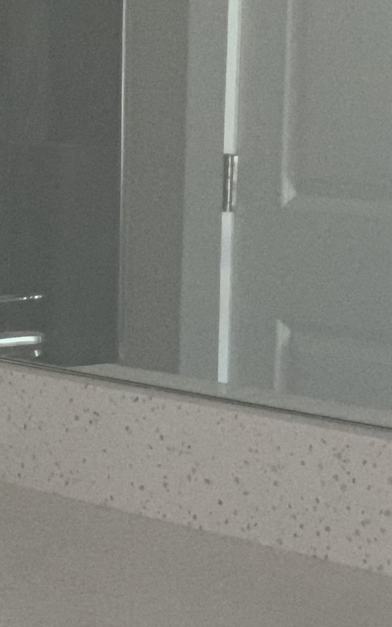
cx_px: -383
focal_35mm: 166
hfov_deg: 7.6
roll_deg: +1.0
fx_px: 2836
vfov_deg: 12.6
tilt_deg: -5.7
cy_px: 369
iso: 160
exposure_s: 1/60
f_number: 2.4
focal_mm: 6
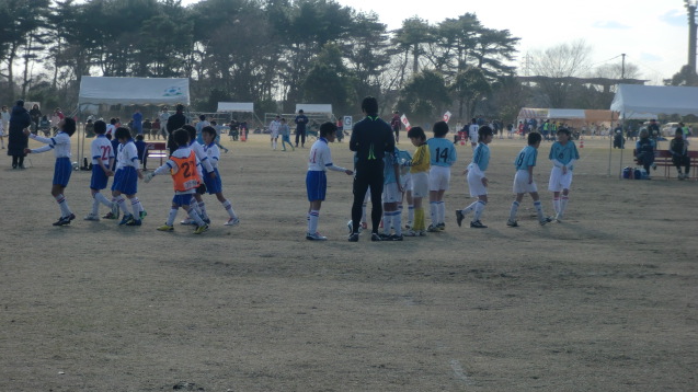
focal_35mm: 115
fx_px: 2128
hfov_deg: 18.6
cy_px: 210
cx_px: 348
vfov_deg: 10.5
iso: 64
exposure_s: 1/400
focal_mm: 18.9
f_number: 5.6
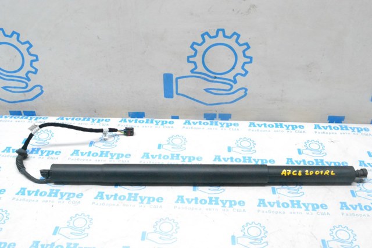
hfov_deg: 49.6
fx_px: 403
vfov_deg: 34.2
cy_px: 124
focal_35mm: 39
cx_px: 186
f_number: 10
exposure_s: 1/125
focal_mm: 26
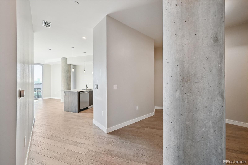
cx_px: 124
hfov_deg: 104.3
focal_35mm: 14
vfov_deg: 81.2
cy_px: 82
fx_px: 96
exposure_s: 1/20
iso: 400
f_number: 10
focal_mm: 14
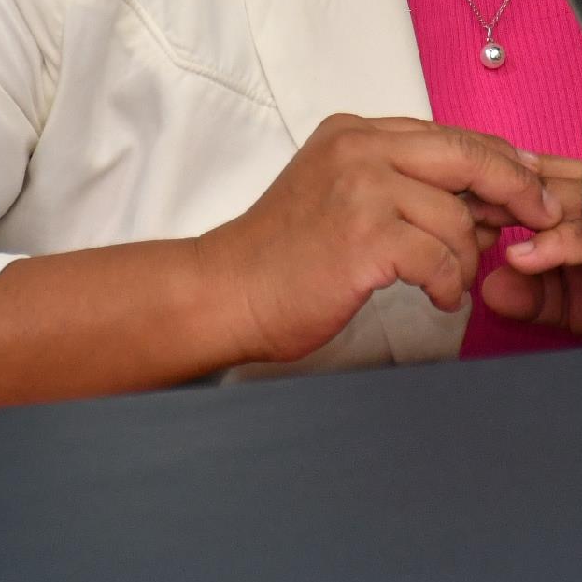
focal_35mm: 482
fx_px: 9168
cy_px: -263
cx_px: 470
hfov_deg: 3.6
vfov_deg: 3.6
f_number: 5.6
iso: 1000
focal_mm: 85
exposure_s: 1/125
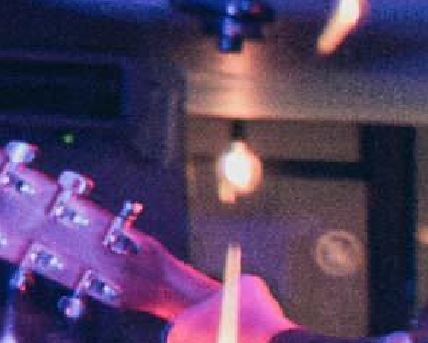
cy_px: 615
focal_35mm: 250
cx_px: 1142
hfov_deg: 7.1
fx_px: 3170
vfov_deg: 6.1
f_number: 6.3
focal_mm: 30.5
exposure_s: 1/125
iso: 25600
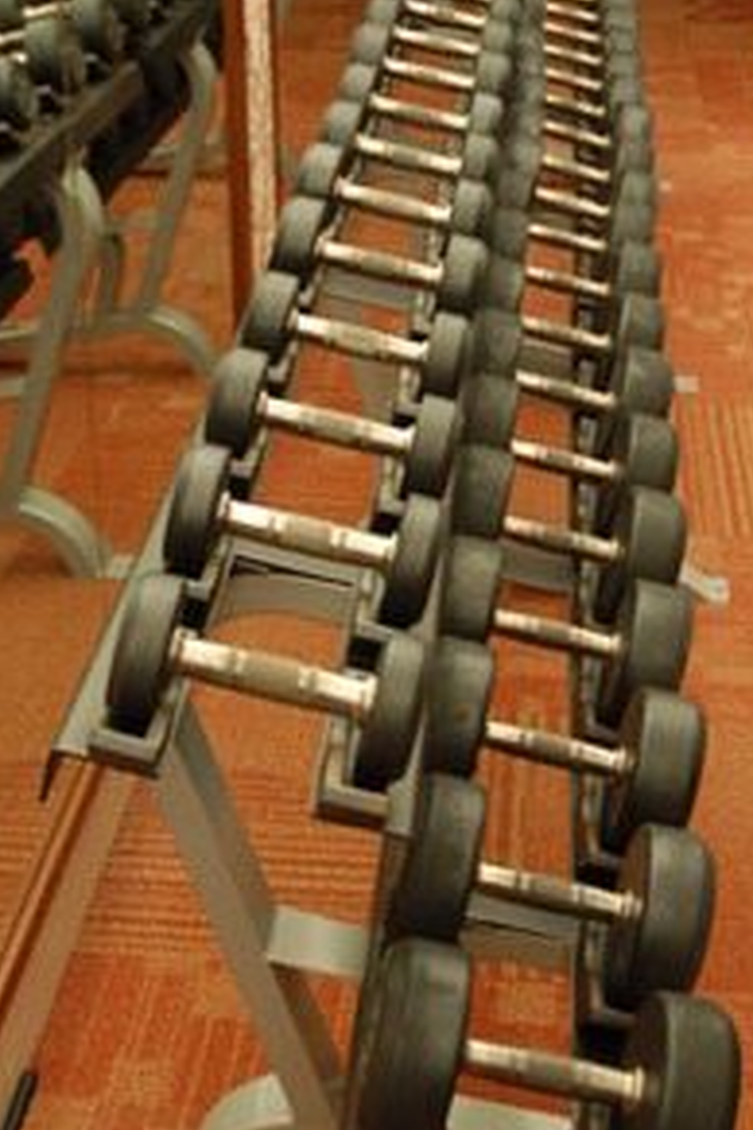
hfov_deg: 22.0
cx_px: 423
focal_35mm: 62
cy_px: 454
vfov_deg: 32.4
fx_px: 1940
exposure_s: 1/25
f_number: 3.8
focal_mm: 25
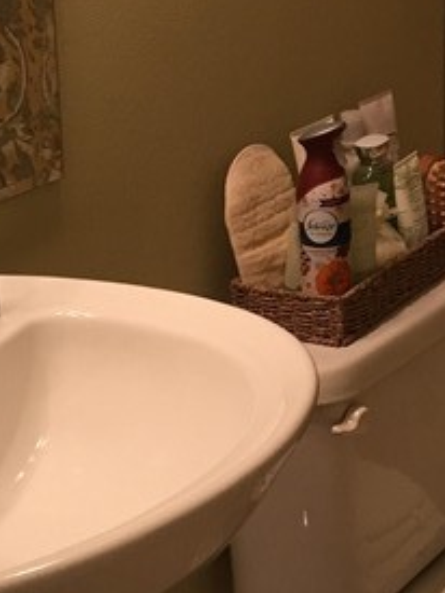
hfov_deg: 13.1
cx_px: 622
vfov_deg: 17.8
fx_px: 1853
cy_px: 9
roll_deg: +0.8
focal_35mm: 108
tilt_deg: -8.6
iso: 64
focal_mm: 4.15
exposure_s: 1/30
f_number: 2.2
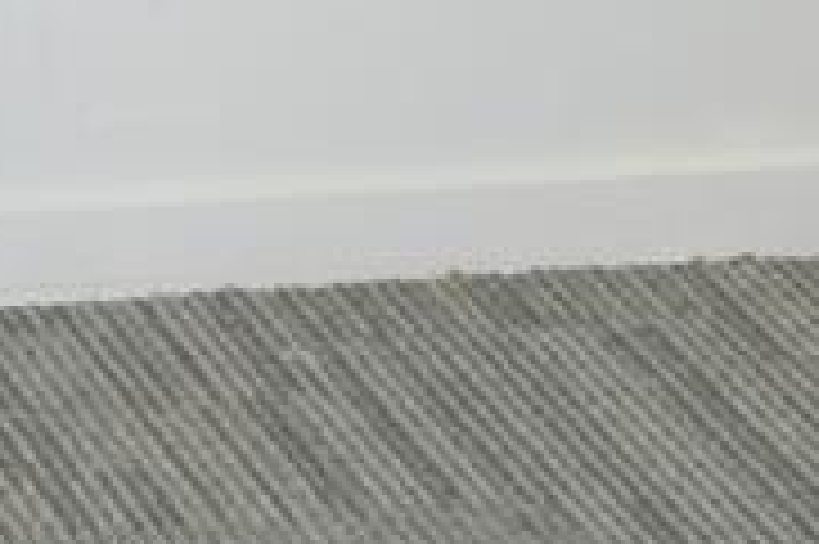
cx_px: -904
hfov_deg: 7.2
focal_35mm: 274
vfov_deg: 4.8
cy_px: -933
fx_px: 6228
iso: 400
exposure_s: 1/50
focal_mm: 46
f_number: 4
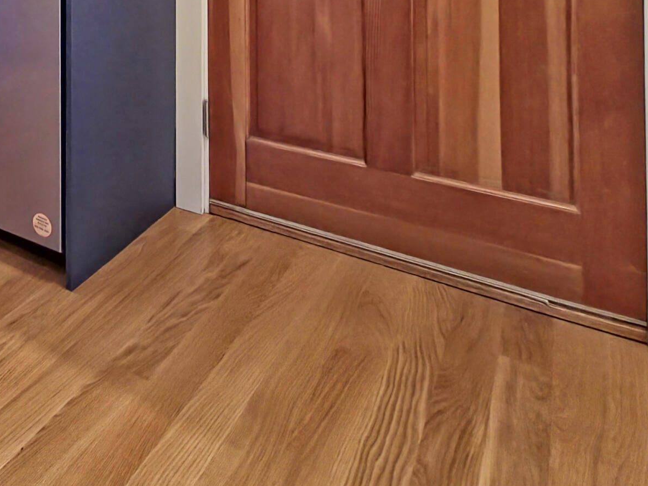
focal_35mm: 33
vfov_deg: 35.1
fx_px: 618
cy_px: -80
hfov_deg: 43.1
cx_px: -66
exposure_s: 1/120
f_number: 2.2
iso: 200
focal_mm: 2.2
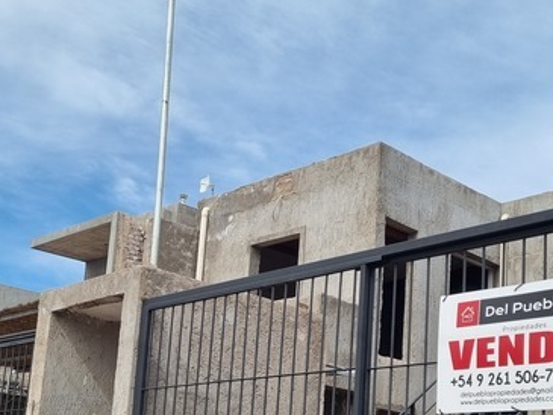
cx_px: 298
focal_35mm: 57
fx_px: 911
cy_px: 338
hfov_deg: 33.8
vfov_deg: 25.2
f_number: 1.8
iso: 50
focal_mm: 5.4
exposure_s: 1/2480
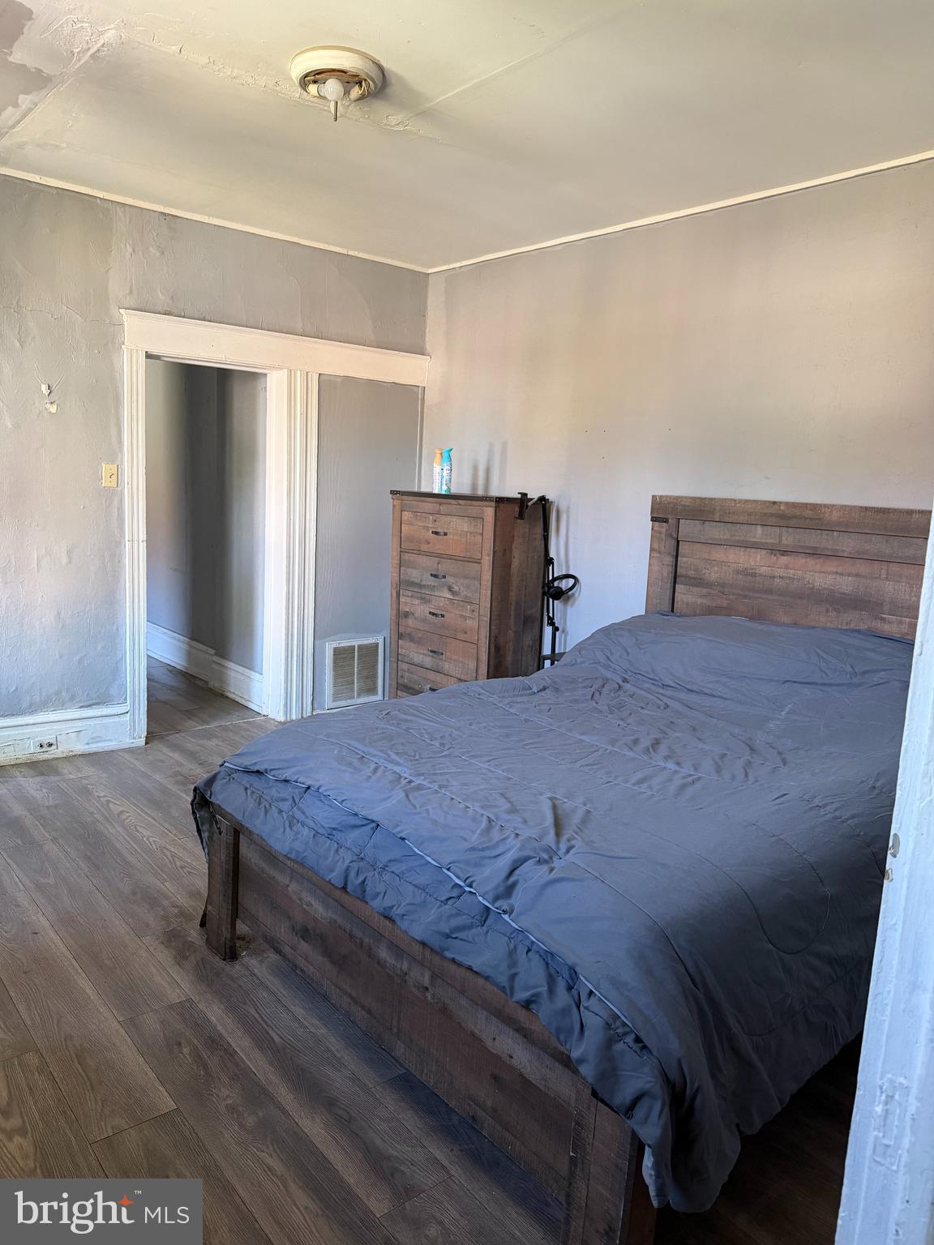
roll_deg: -3.6
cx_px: 467
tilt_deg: -9.3
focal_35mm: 24
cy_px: 622
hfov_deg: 56.8
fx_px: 863
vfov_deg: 71.6
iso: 400
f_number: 1.78
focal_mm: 6.76
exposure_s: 1/60
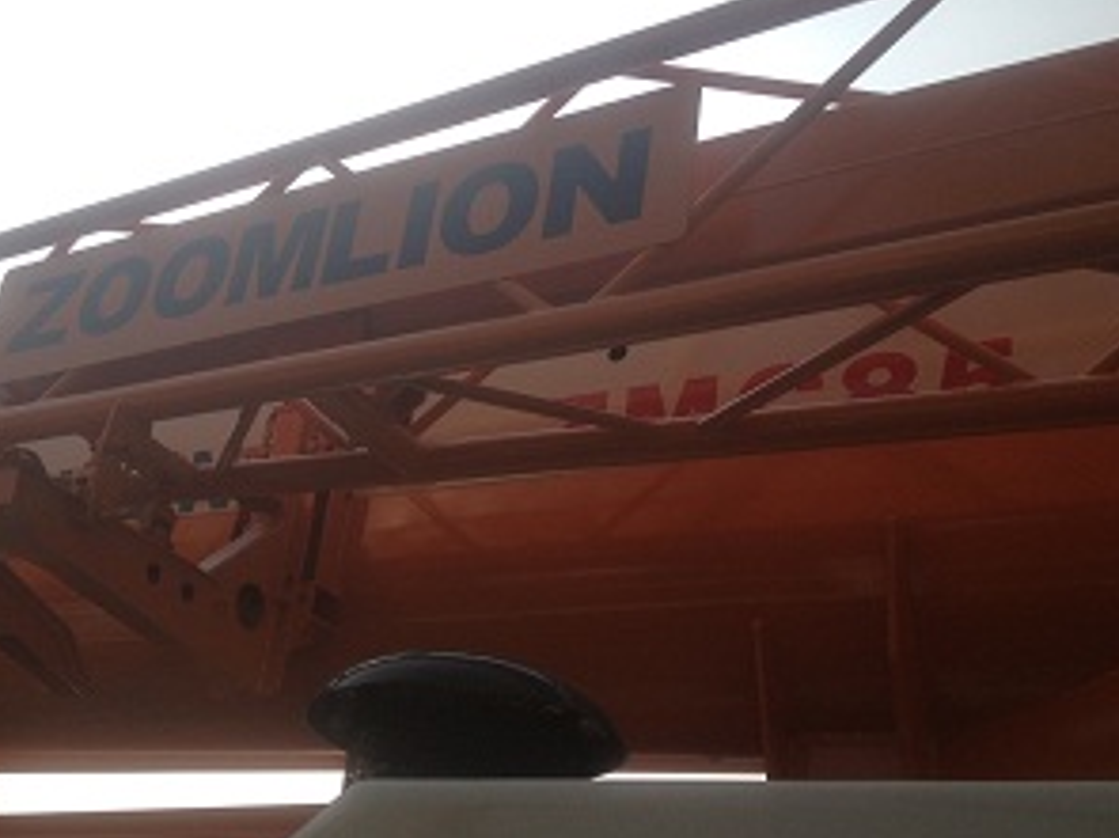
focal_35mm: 45
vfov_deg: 32.1
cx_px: 457
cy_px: 451
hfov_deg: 41.9
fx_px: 1454
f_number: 2.4
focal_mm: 4.28
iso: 50
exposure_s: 1/2513
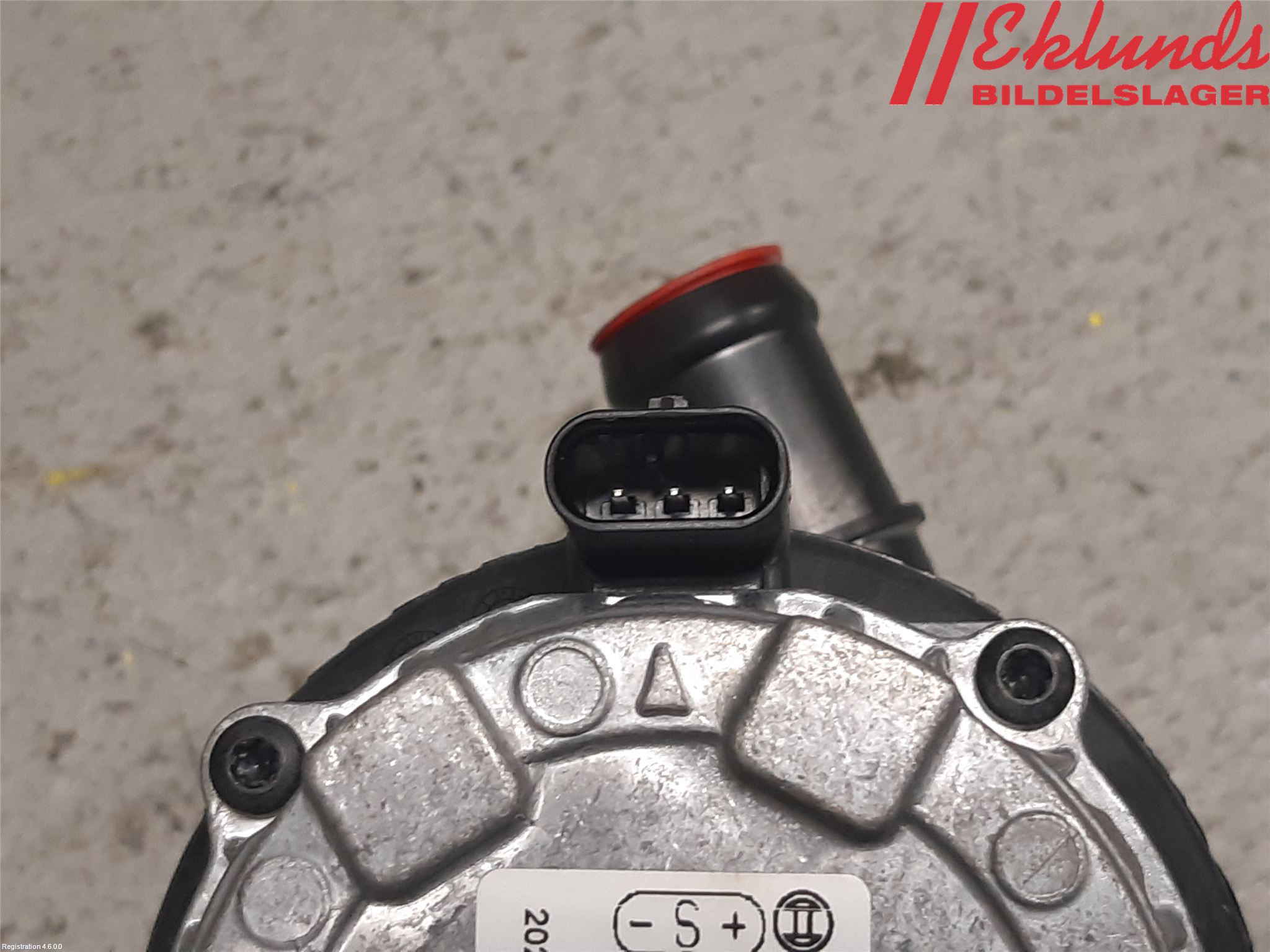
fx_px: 954
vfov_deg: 53.1
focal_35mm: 26
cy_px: 476
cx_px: 635
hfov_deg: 67.3
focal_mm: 3.93
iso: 100
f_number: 1.7
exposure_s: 1/50
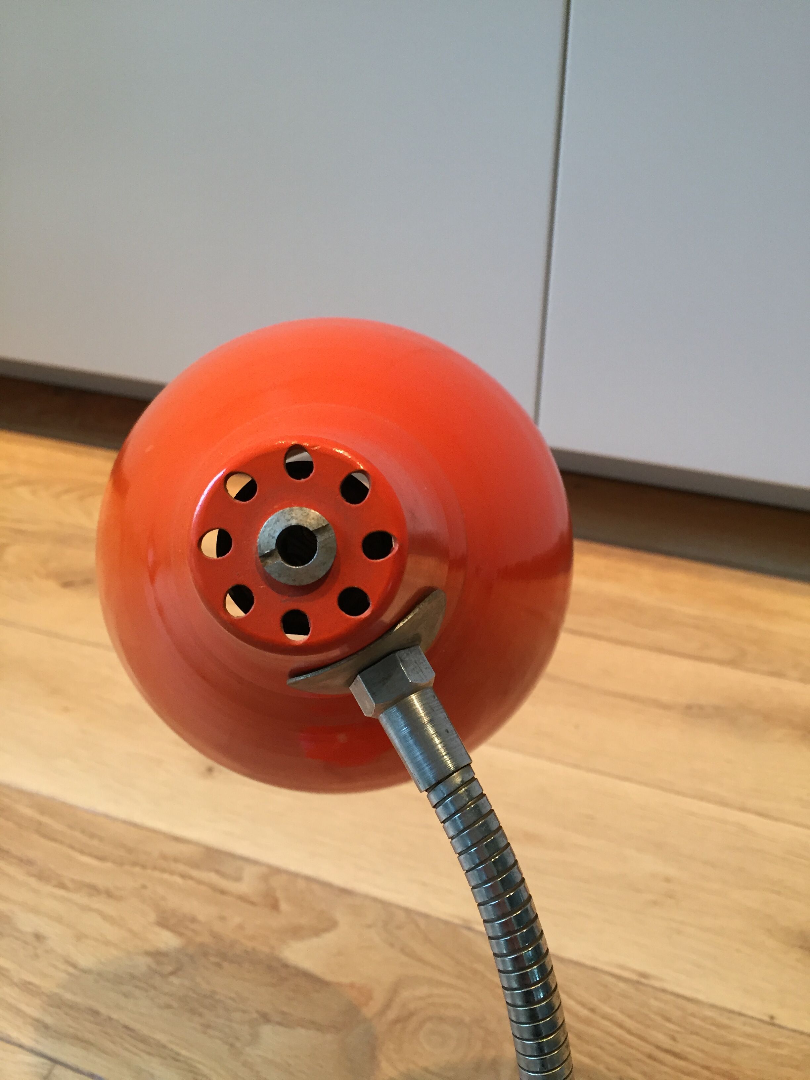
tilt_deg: -33.7
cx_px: 405
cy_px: 540
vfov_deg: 61.7
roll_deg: +0.4
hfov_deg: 48.2
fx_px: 905
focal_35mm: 29
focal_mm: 4.15
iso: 160
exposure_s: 1/33
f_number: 2.2
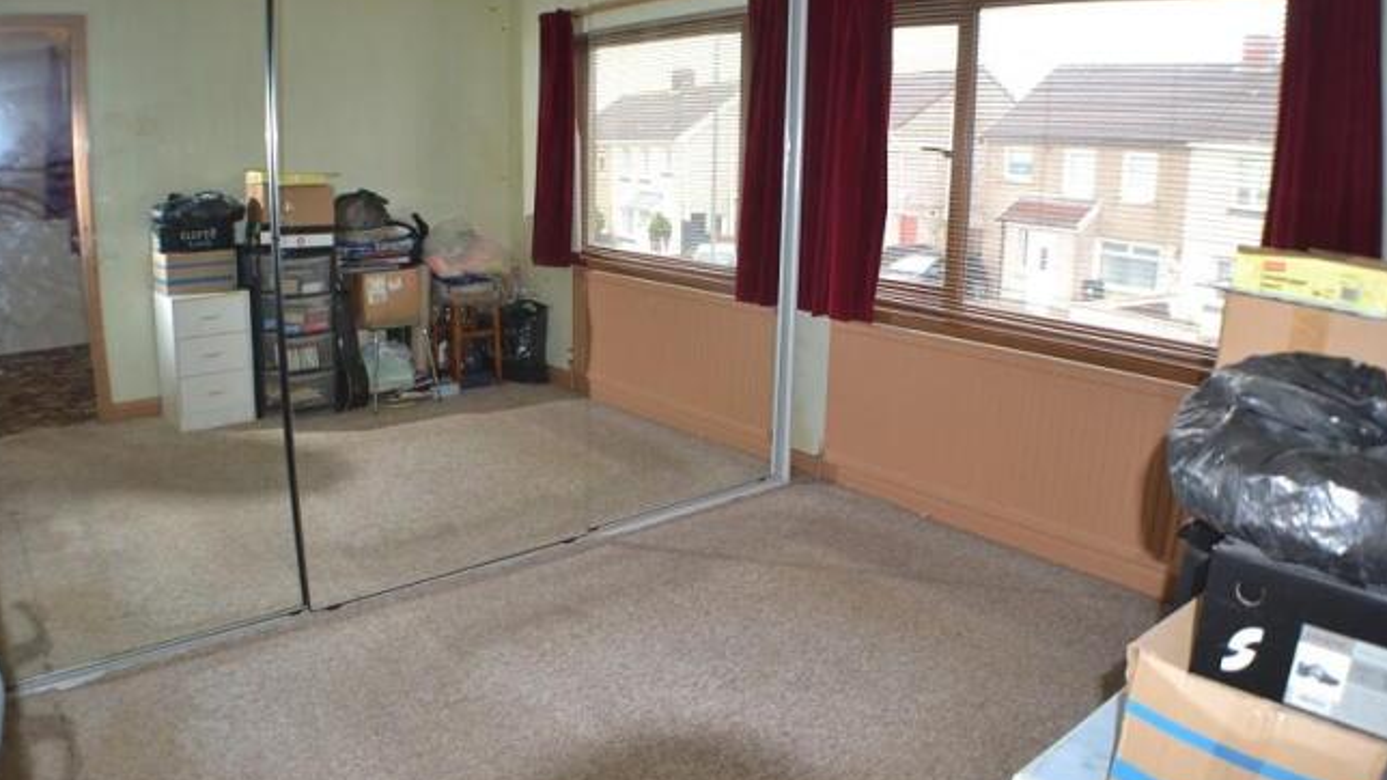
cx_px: 691
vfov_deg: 36.6
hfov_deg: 61.0
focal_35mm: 32
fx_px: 1177
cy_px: 348
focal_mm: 20
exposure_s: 1/60
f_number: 3.8
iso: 800
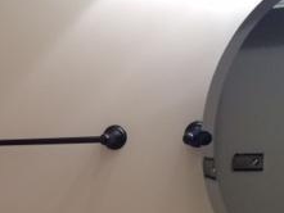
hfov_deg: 21.8
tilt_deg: -12.5
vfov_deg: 16.8
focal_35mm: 84
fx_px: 690
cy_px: 258
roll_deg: +5.0
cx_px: -44
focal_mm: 4.15
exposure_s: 1/30
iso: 50
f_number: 2.2
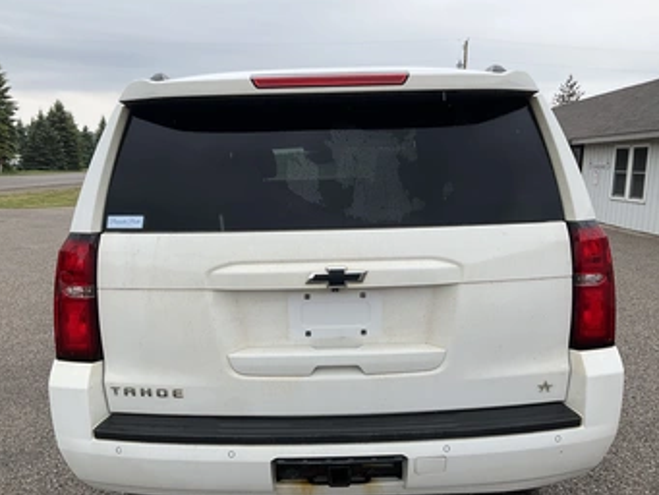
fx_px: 648
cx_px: 325
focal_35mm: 34
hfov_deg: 53.9
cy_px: 278
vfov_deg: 41.7
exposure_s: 1/568
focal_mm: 3
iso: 25
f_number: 1.8
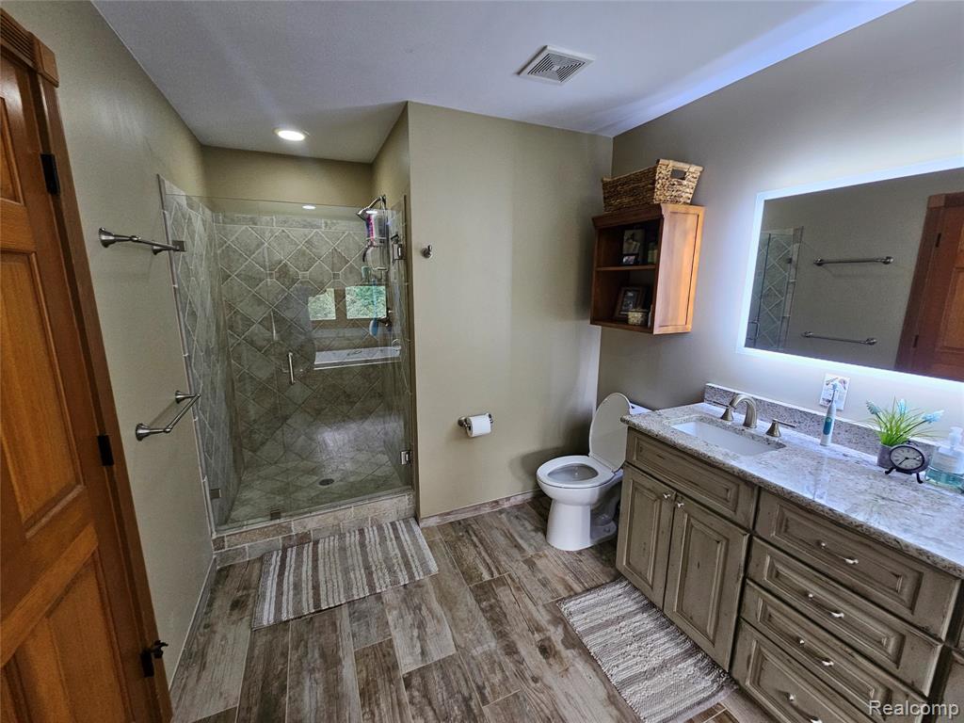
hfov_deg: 106.2
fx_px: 362
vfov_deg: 89.9
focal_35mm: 13
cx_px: 482
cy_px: 362
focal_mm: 2.2
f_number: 2.2
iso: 400
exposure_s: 1/30
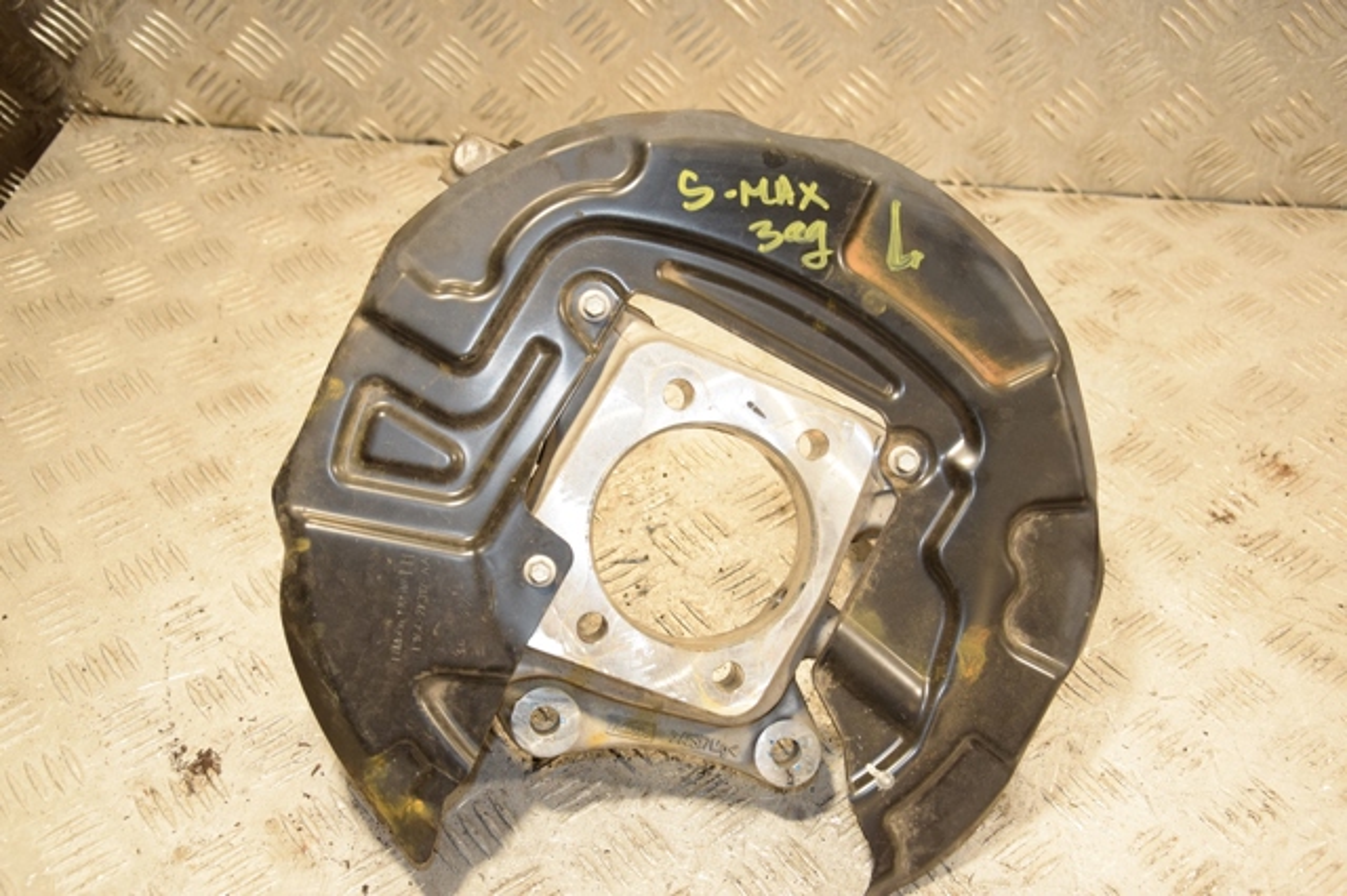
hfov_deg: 41.1
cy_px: 448
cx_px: 674
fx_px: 1795
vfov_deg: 28.0
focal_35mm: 48
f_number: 5.6
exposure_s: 1/200
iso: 800
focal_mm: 32
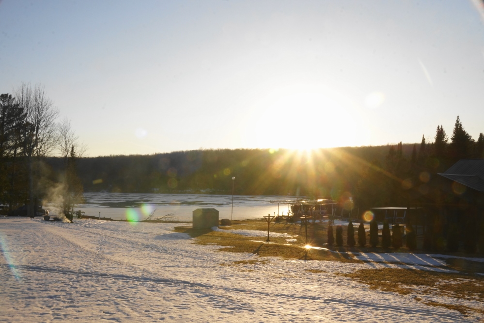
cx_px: 242
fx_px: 444
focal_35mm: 33
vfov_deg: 40.0
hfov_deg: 57.2
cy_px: 162
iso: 400
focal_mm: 22
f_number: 22
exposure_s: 1/30
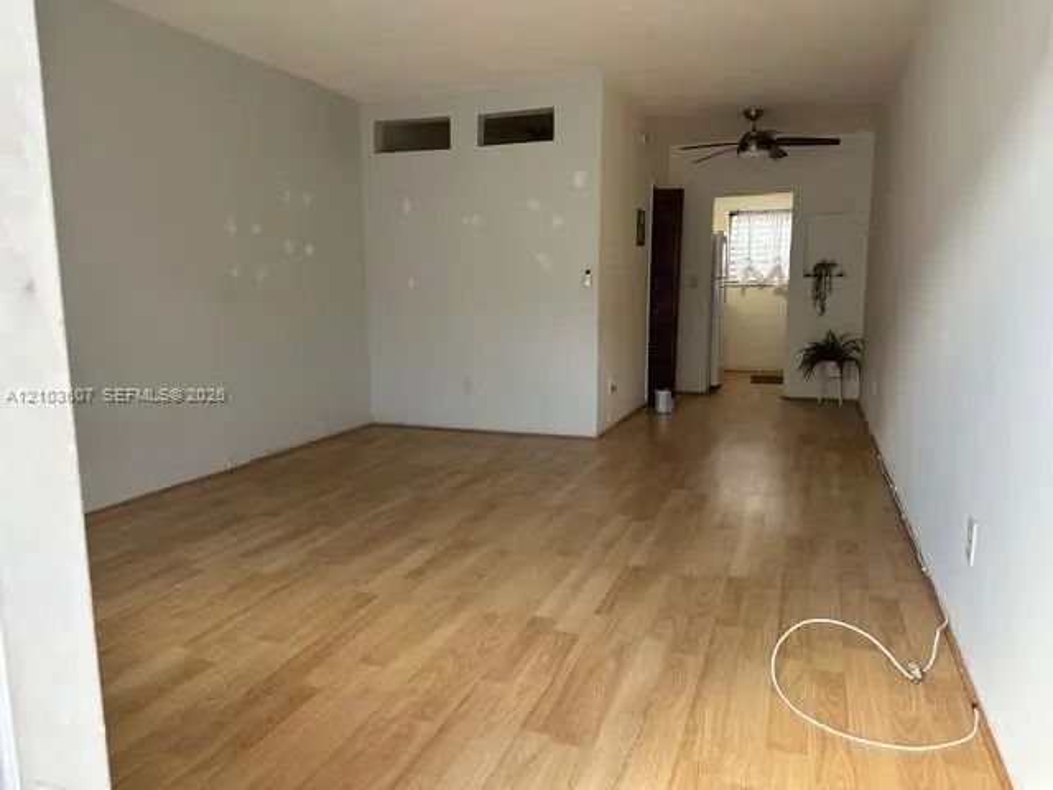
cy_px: 395
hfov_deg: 71.6
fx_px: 730
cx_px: 526
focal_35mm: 24
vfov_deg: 56.8
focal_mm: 6.86
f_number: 1.78
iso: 125
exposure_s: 1/121
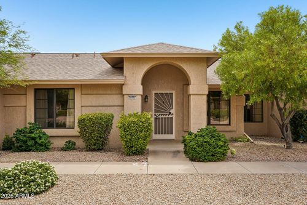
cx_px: 154
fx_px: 251
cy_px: 102
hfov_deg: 62.8
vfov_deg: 44.2
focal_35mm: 30
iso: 400
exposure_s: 1/500
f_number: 8
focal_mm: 29.5
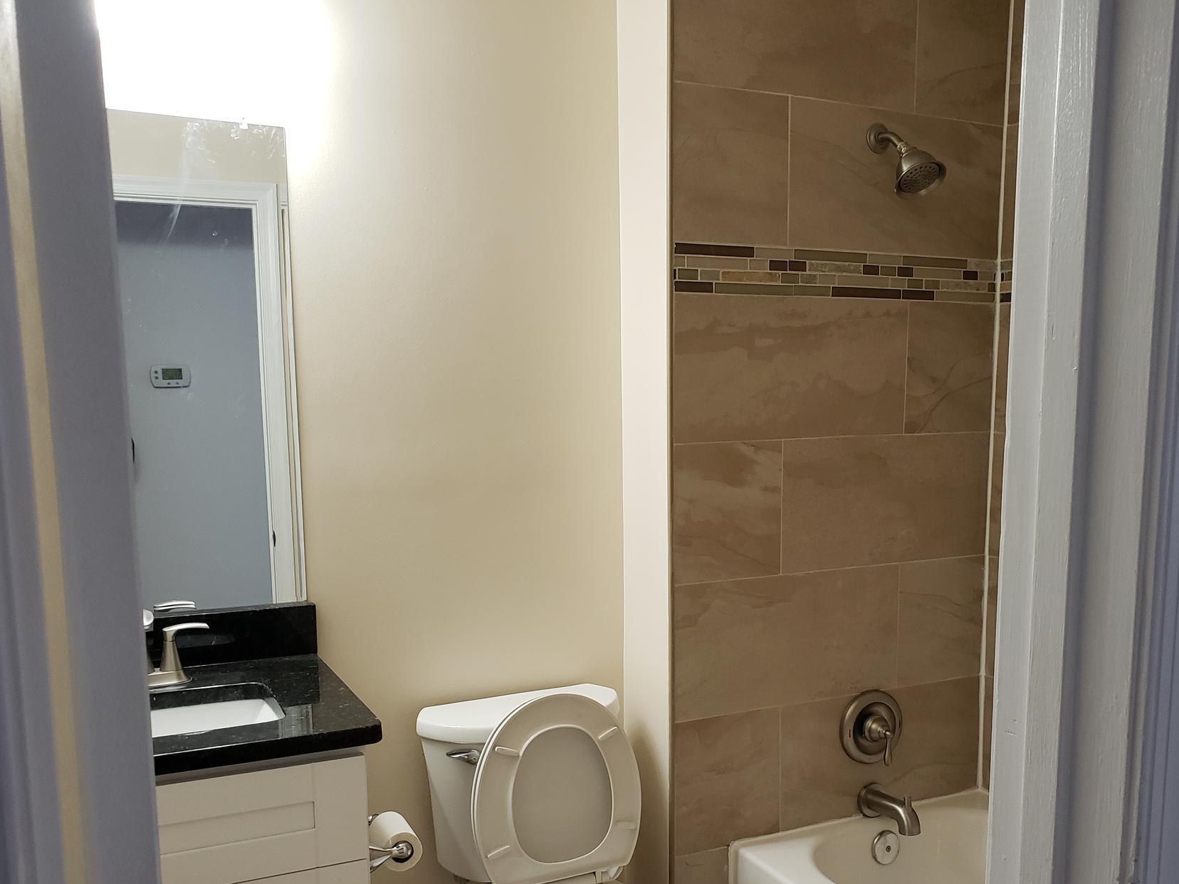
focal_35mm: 32
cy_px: 542
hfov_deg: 56.6
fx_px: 1090
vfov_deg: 43.9
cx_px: 682
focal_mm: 4.3
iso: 250
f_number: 2.4
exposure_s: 1/60
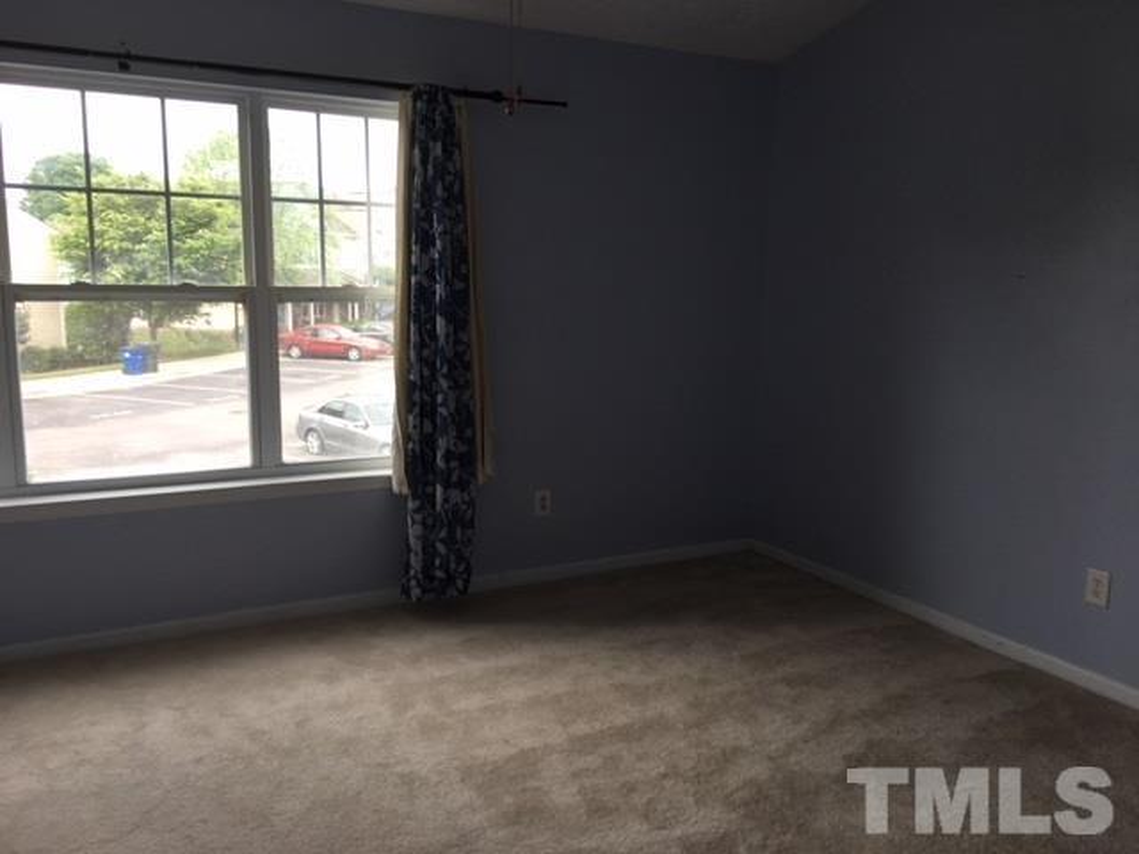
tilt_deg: -8.4
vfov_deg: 48.2
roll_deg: -1.3
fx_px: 954
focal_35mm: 29
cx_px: 570
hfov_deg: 61.7
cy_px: 427
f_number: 2.2
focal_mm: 4.15
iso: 25
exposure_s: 1/60
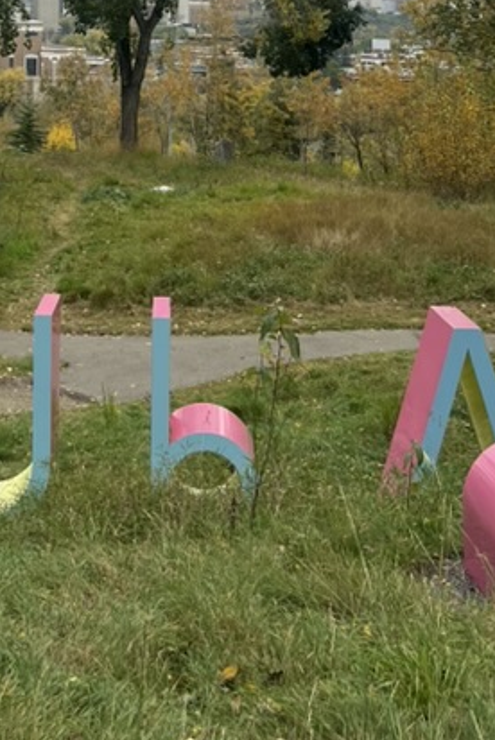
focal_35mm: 67
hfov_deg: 20.1
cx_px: 82
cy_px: -77
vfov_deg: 27.5
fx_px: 1379
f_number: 1.5
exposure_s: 1/1058
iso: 50
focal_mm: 5.7
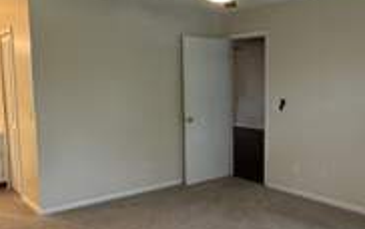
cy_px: 120
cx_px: 239
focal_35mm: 39
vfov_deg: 32.8
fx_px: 388
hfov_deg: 49.6
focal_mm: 2.22
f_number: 2.2
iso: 200
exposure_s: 1/60
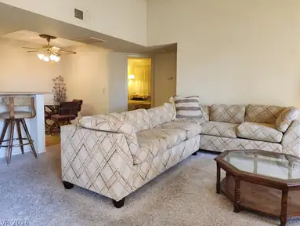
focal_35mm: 24
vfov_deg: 56.9
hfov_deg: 71.5
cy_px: 110
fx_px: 208
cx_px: 152
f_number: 1.8
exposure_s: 1/120
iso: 320
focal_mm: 5.4
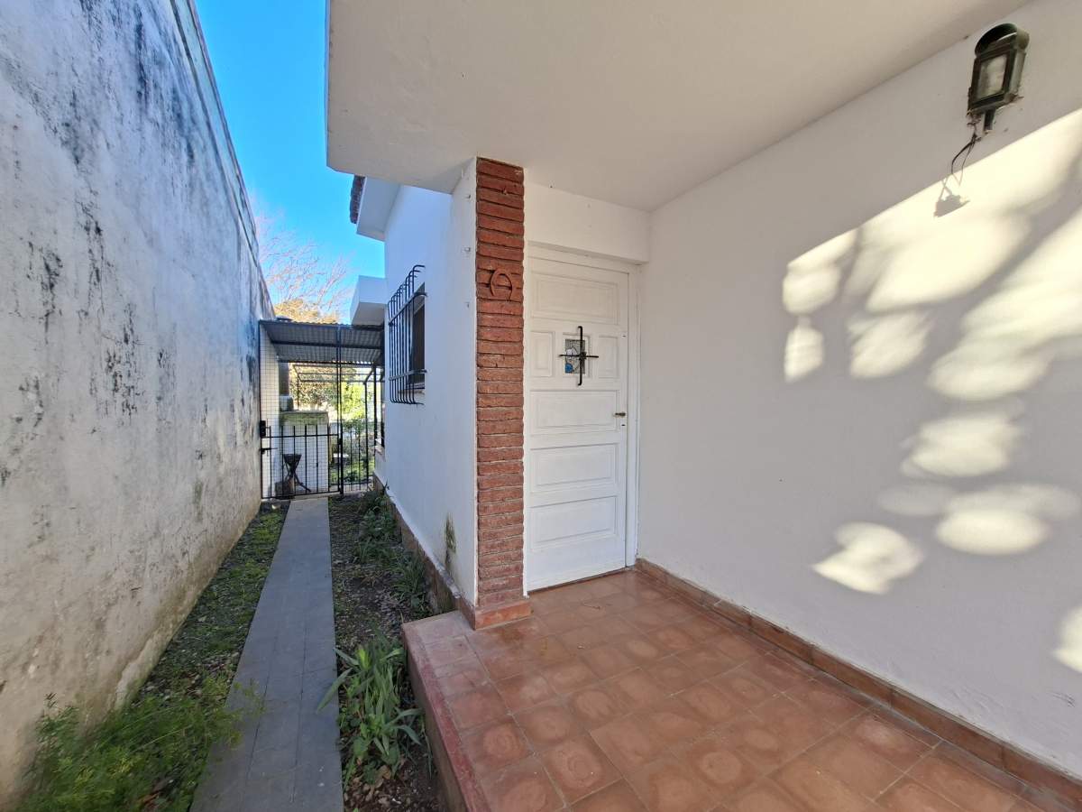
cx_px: 541
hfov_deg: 106.2
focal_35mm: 13
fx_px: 406
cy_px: 406
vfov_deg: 89.9
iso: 40
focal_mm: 1.74
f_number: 2.2
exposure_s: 1/100
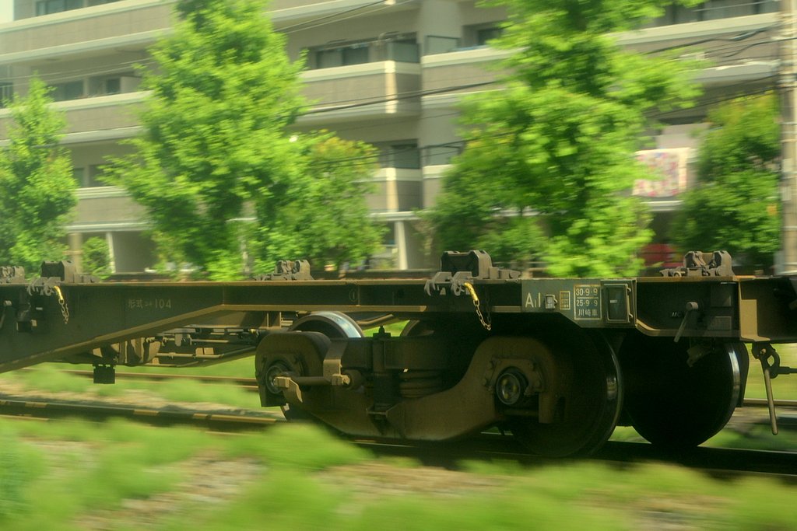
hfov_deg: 43.6
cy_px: 266
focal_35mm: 45
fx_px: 996
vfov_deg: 29.9
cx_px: 398
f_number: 5.6
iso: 100
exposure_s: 1/125
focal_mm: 30
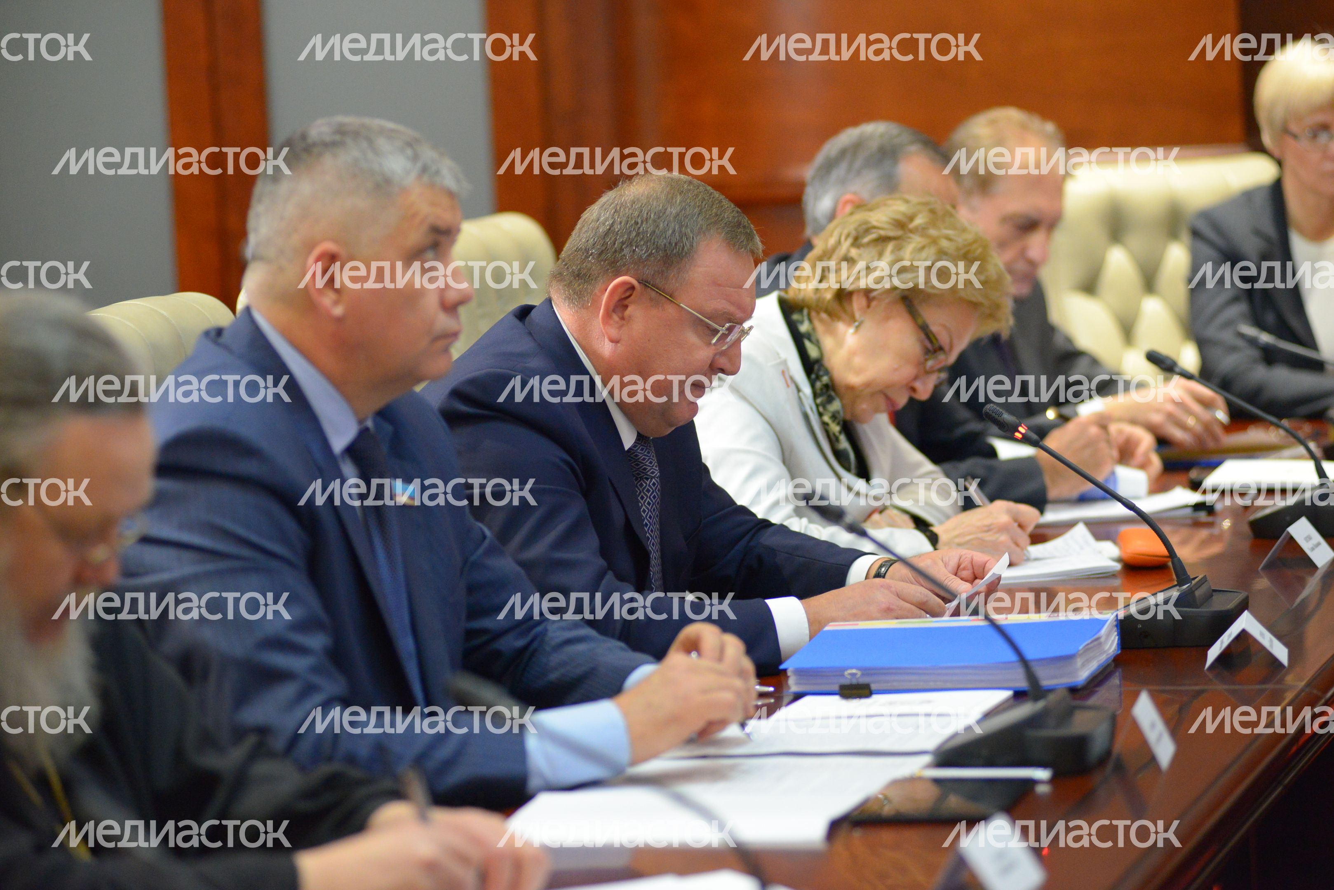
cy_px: 445
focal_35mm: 120
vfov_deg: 11.4
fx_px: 4448
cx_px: 667
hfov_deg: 17.1
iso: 4000
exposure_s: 1/320
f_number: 2.8
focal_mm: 120
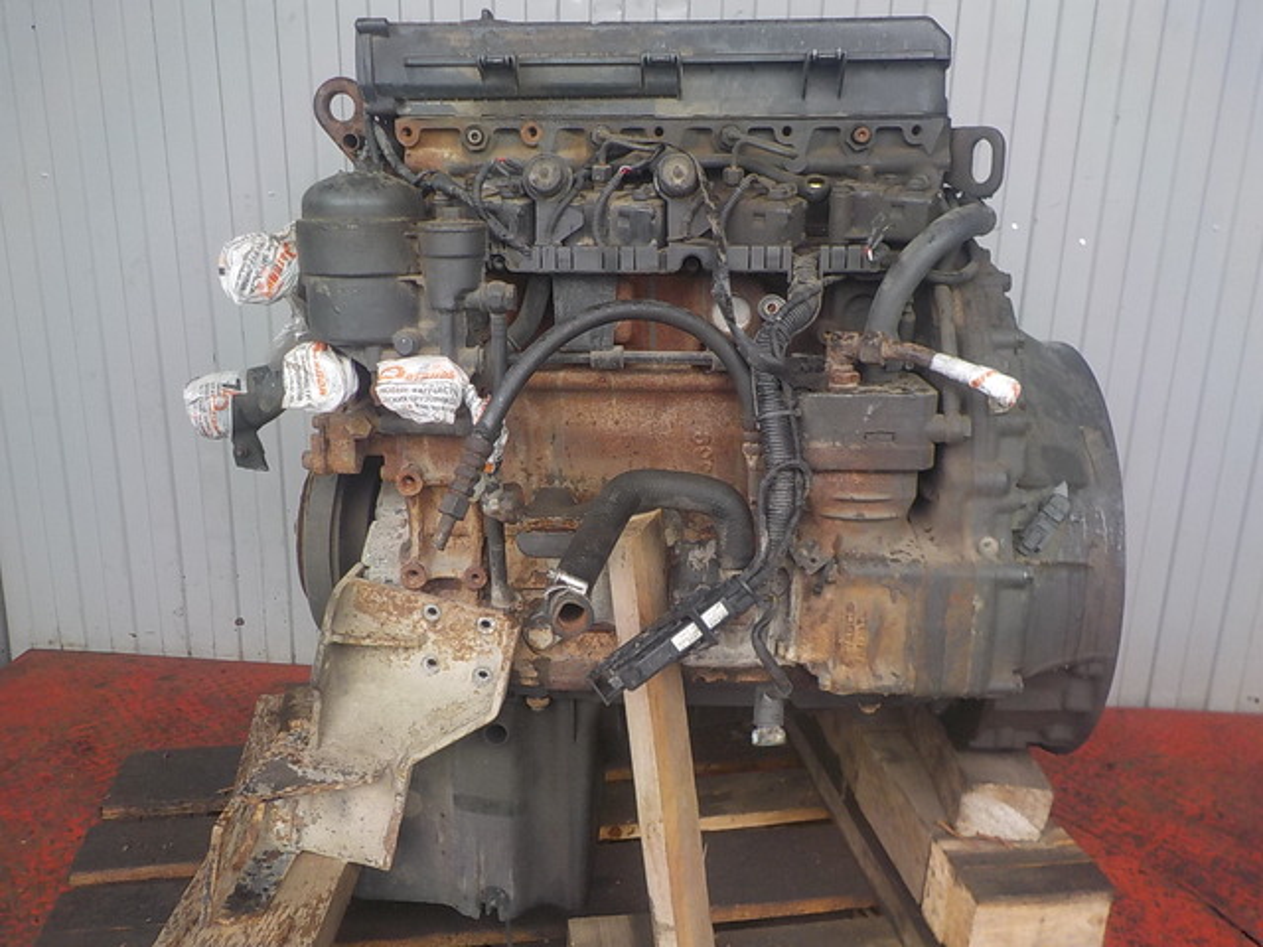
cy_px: 474
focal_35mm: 30
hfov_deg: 60.0
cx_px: 632
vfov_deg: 46.8
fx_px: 1095
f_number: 3.3
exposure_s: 1/30
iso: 160
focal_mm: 4.1
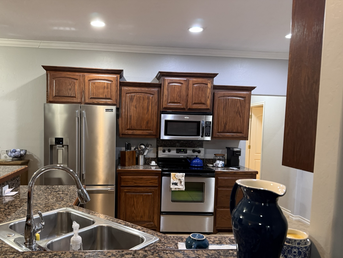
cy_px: 149
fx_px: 278
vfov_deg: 49.6
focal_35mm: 28
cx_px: 143
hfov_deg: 63.1
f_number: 1.78
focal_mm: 6.76
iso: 320
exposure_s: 1/60
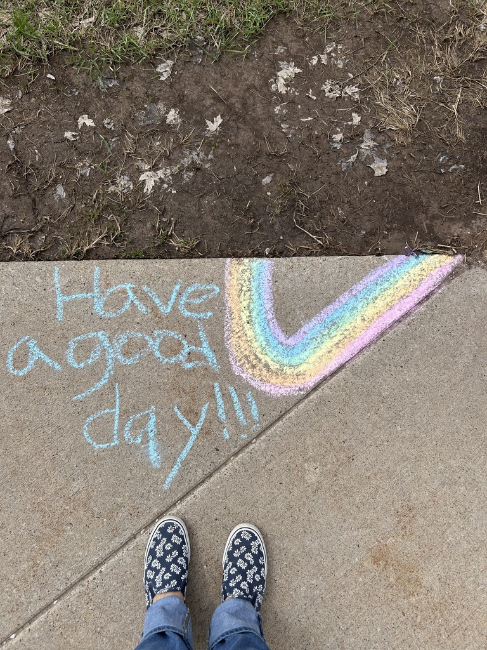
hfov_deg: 53.1
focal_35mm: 26
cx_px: 244
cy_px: 325
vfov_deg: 67.3
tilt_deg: -75.1
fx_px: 488
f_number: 1.5
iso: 50
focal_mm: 5.7
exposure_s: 1/4115
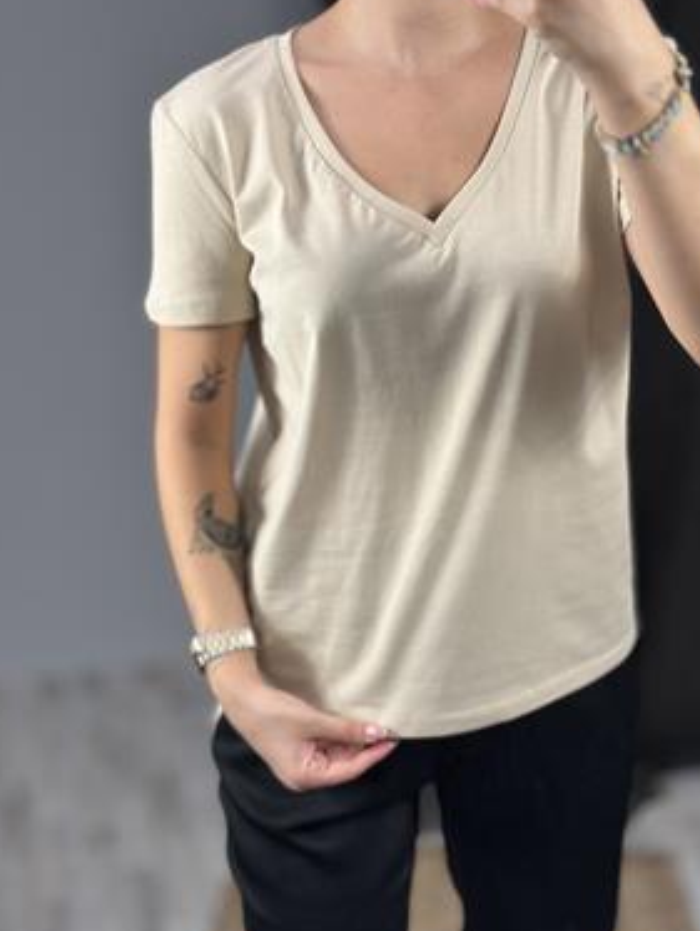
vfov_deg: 36.1
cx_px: 369
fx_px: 1427
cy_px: 487
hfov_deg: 27.6
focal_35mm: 53
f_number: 1.78
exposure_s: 1/100
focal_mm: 6.86
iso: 64
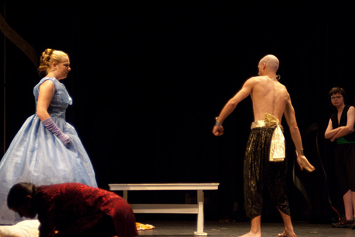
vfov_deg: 13.5
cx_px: 178
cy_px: 118
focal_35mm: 102
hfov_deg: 20.0
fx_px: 1007
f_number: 2.8
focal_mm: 68
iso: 800
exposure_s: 1/100
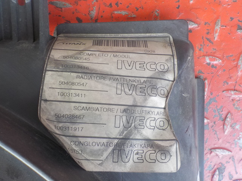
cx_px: 121
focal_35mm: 30
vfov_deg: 46.8
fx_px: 210
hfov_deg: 60.0
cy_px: 90
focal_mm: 4.1
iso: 140
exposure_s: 1/30
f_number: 3.3
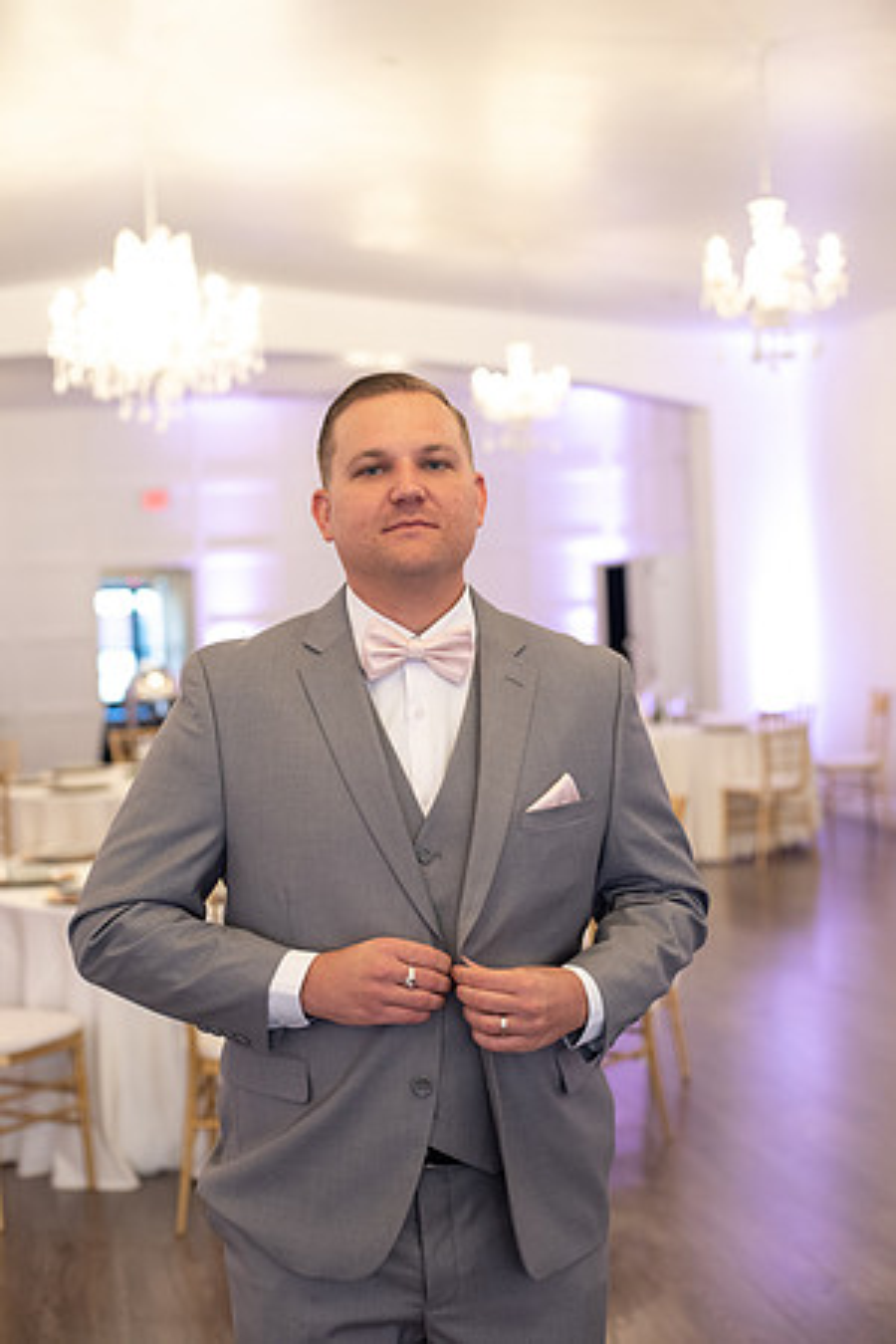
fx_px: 1867
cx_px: 448
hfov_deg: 27.0
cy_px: 672
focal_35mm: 50
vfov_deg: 39.6
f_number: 2.8
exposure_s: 1/250
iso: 1600
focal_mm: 50
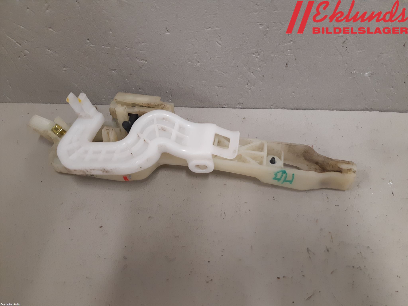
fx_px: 306
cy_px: 153
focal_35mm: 26
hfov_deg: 67.3
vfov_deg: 53.1
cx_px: 204
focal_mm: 3.93
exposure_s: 1/50
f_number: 1.7
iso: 160
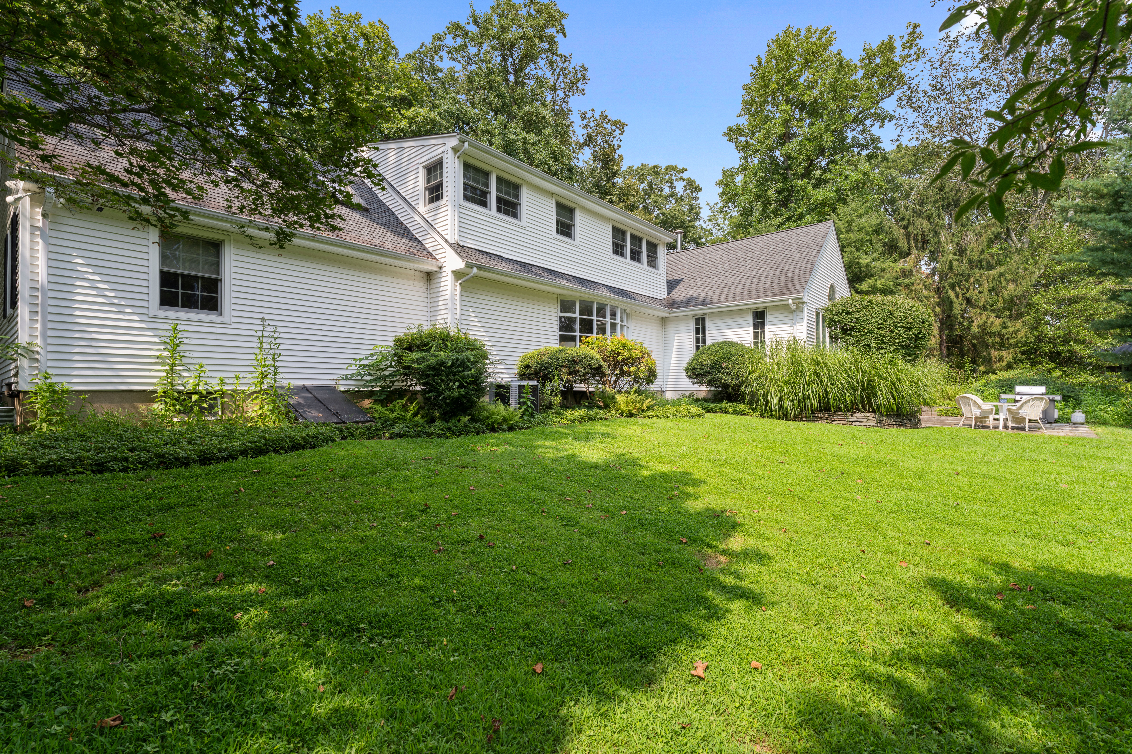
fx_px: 503
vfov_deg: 73.7
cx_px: 566
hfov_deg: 96.7
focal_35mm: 16
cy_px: 377
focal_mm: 16
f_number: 9
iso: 160
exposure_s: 1/15
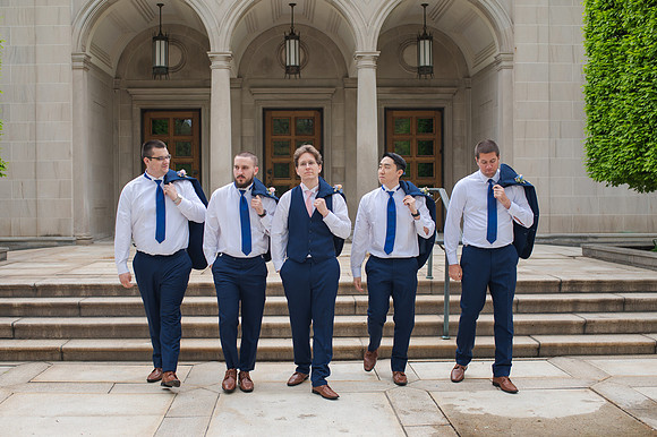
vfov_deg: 32.3
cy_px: 227
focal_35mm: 41
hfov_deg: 47.0
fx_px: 756
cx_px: 302
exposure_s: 1/320
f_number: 3.2
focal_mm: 35
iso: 110
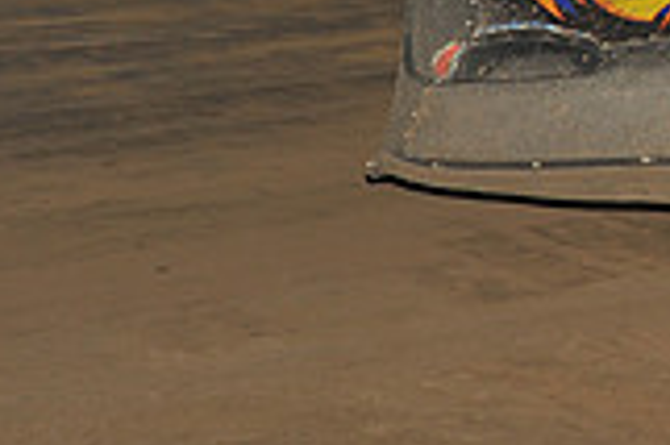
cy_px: -200
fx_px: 6693
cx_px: 1090
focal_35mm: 360
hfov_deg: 5.7
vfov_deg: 3.8
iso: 800
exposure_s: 1/320
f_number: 6.3
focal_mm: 100
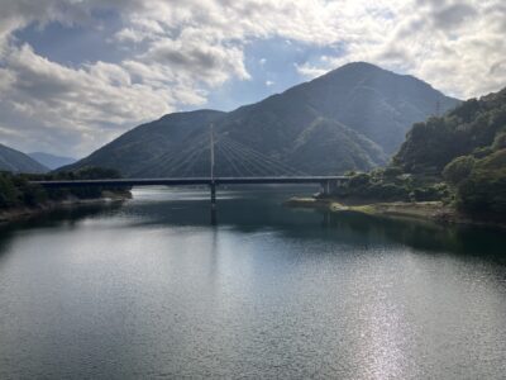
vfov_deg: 49.7
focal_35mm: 28
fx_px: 409
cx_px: 253
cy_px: 190
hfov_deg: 63.4
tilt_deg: -1.7
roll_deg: +0.7
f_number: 1.8
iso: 32
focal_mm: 3.99
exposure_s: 1/1869
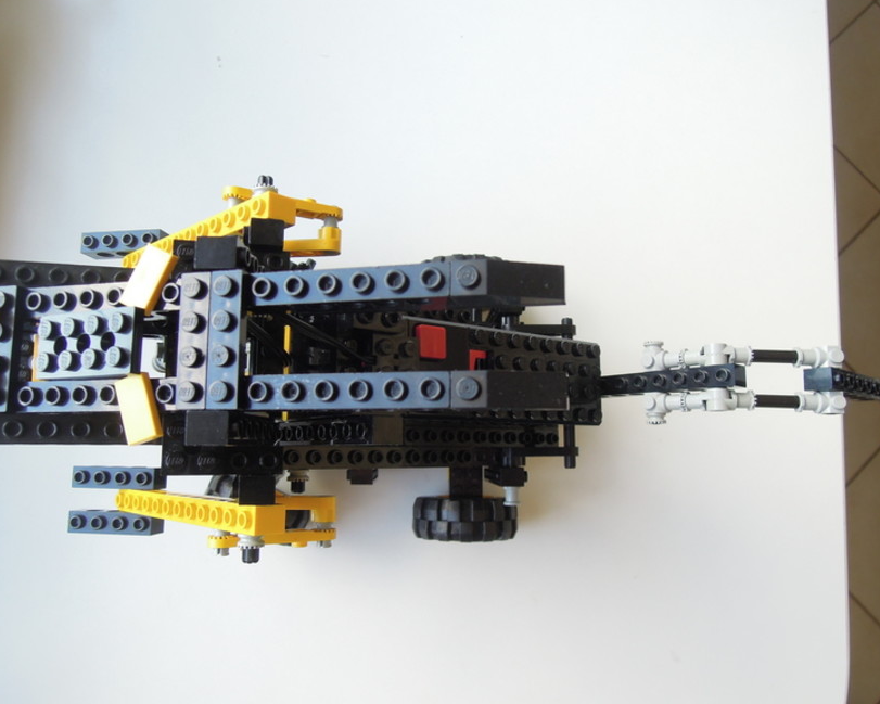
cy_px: 359
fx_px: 677
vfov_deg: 54.9
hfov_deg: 66.0
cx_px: 423
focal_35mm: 26
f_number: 2.8
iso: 160
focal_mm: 4.3
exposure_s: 1/80
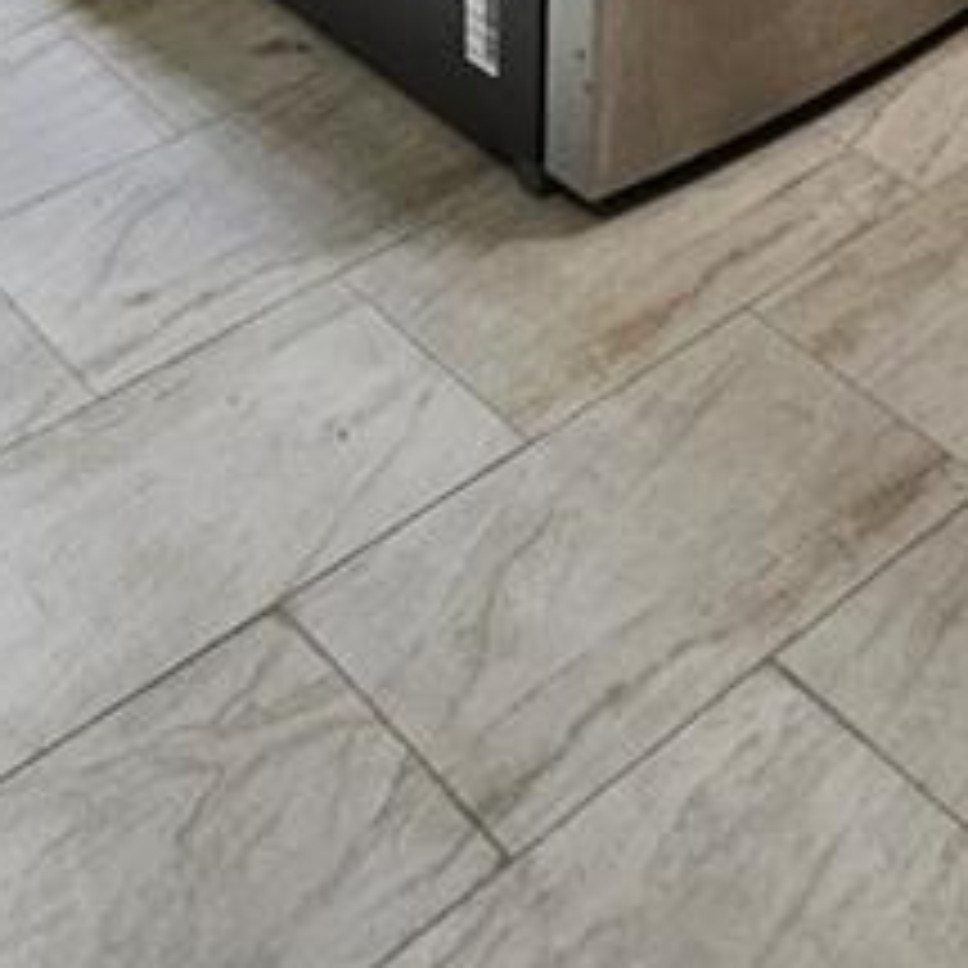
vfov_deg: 21.8
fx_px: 2025
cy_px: -536
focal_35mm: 64
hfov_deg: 26.8
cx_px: 342
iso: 320
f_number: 2.2
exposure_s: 1/30
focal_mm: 1.74
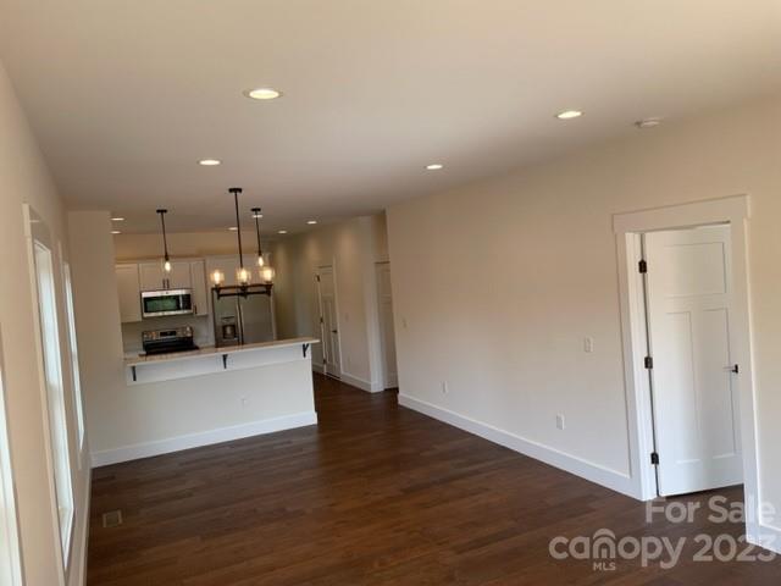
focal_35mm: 26
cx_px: 390
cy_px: 293
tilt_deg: -1.6
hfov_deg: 67.3
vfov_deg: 53.1
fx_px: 587
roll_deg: +4.0
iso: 32
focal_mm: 4.2
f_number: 1.6
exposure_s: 1/230
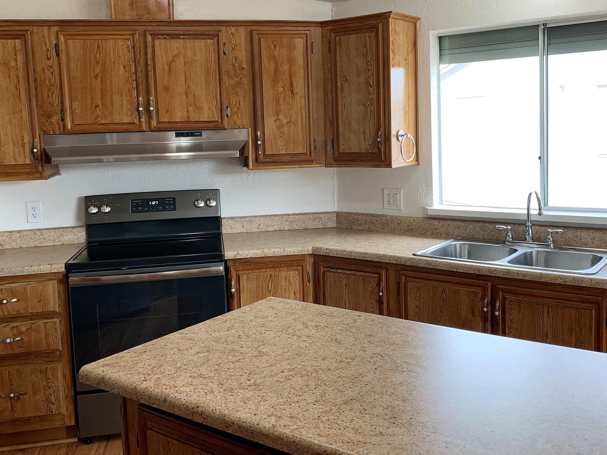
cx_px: 333
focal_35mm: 36
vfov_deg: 39.6
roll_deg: +2.0
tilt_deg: -5.4
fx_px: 631
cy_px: 193
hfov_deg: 51.3
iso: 50
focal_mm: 4.25
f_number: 1.8
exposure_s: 1/120
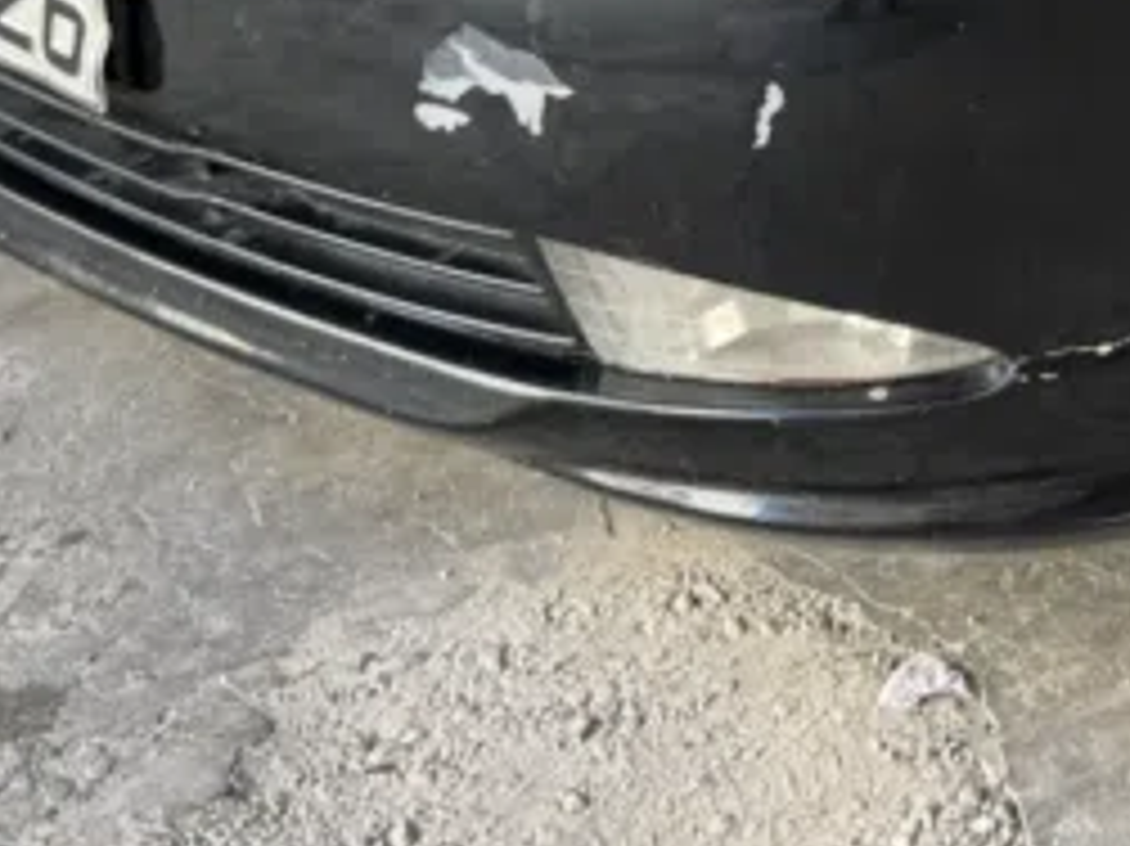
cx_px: 1292
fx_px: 3198
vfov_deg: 14.2
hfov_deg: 19.1
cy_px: -392
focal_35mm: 98
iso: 50
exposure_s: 1/138
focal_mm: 6.76
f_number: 1.78
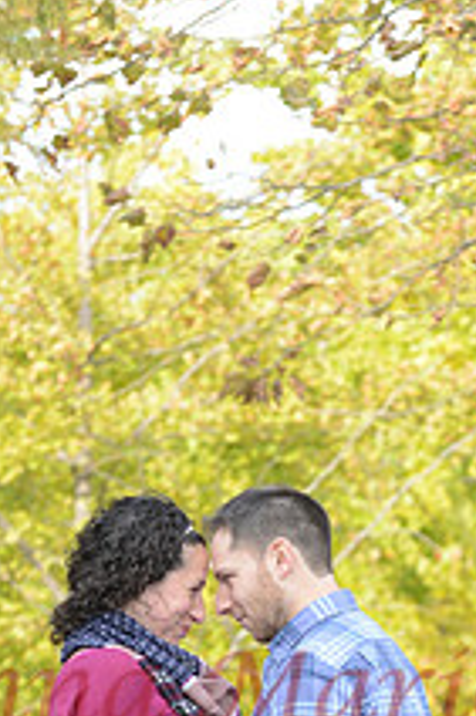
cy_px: 723
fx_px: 8442
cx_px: 289
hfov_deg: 3.2
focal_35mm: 425
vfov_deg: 4.8
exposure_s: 1/250
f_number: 8
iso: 500
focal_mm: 155
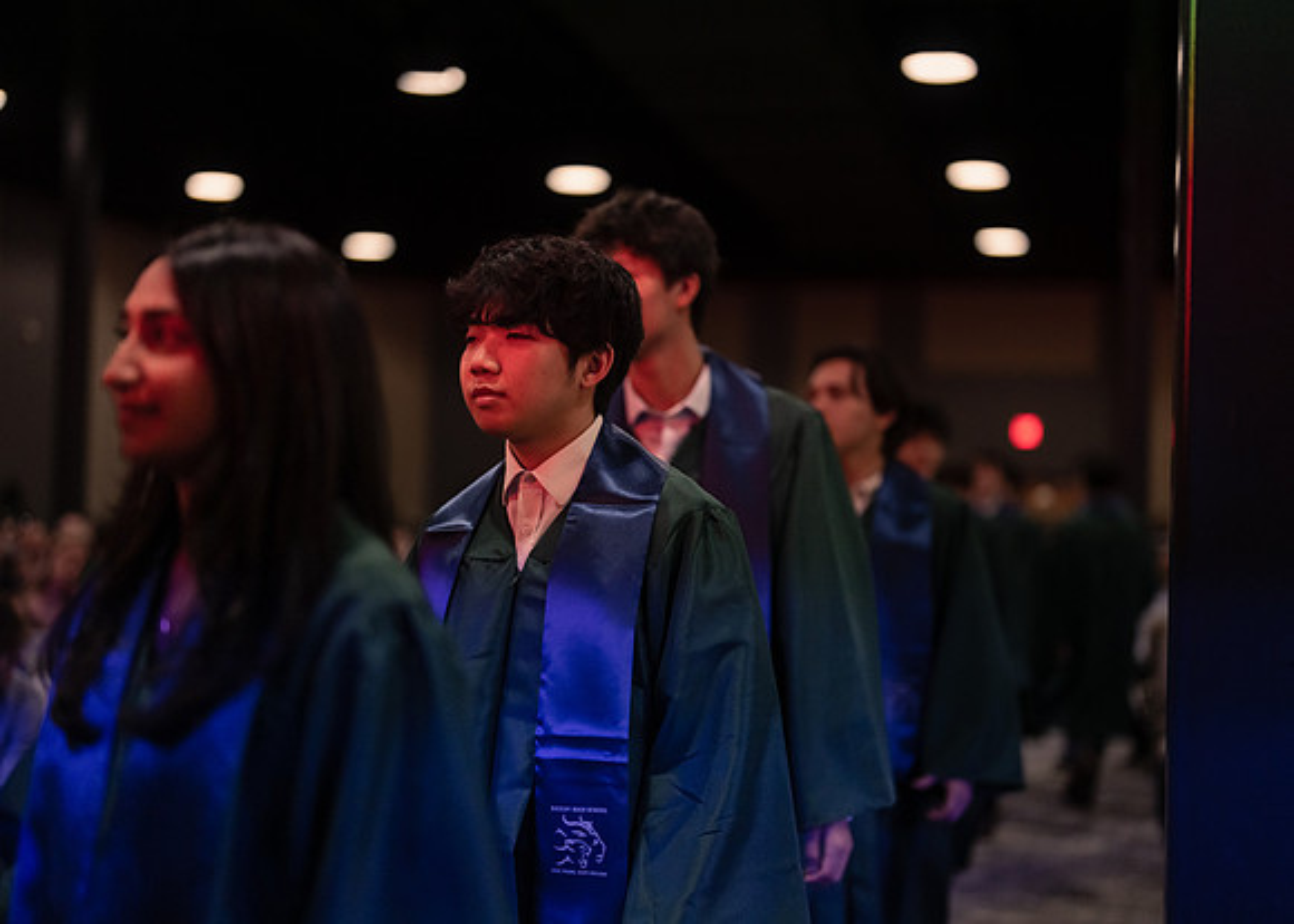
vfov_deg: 26.6
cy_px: 462
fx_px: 1951
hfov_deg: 36.7
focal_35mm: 53
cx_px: 647
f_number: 1.2
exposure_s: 1/500
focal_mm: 50
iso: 1250
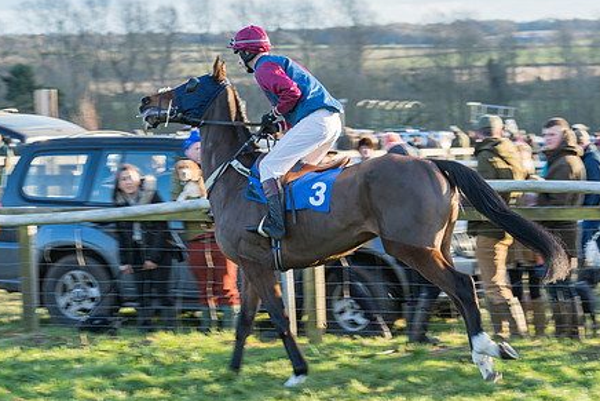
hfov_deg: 11.4
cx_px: 298
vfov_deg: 7.6
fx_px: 3001
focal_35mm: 180
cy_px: 206
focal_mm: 118
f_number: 5.6
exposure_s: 1/125
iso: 200
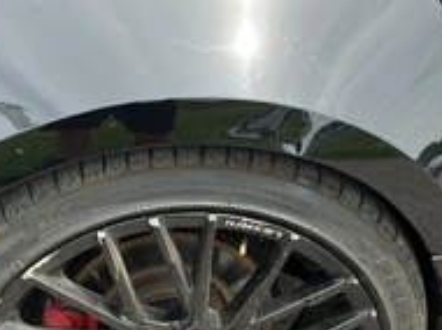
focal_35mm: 59
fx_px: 752
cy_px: 274
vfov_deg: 24.3
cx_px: 135
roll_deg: +1.2
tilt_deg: -34.7
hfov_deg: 32.4
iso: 25
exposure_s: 1/400
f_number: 1.8
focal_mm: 3
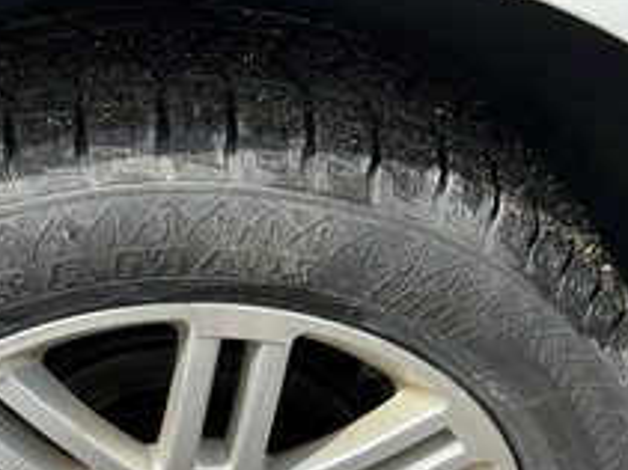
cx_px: 262
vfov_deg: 26.5
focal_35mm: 53
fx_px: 961
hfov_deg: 36.1
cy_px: 428
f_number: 1.8
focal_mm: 3
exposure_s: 1/540
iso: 25
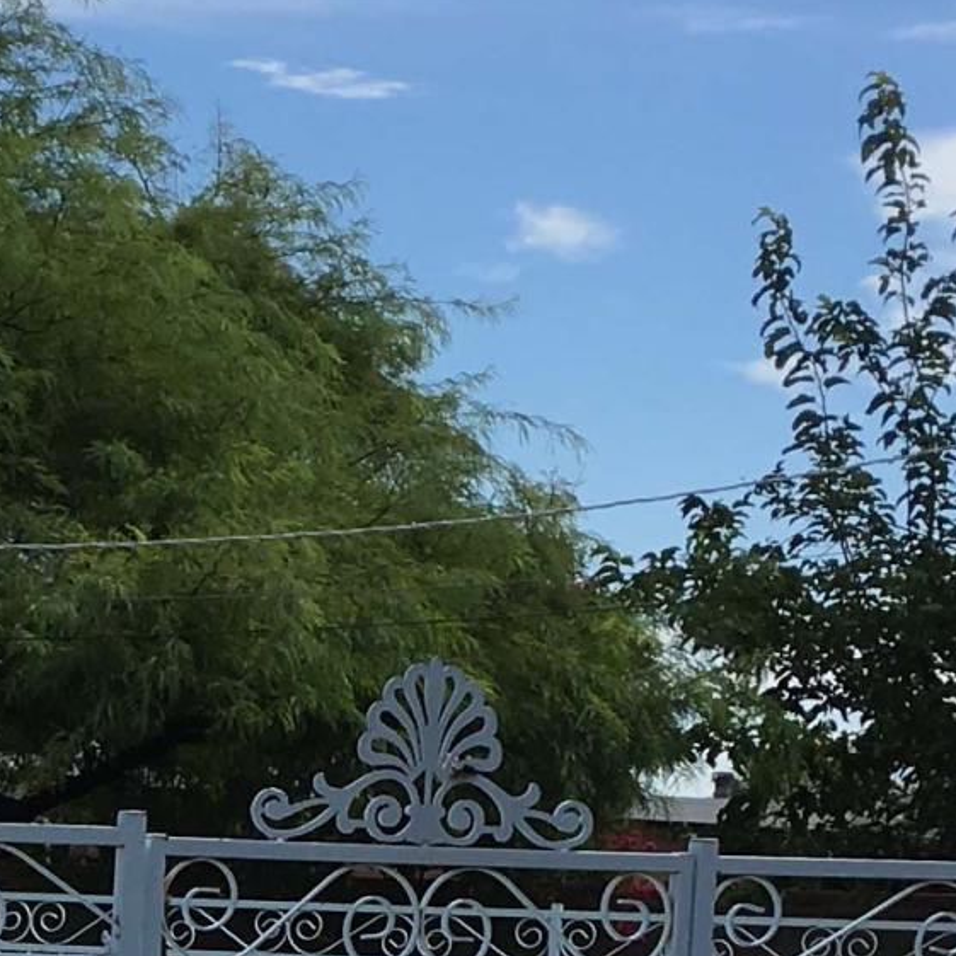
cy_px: 1362
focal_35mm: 137
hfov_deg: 12.2
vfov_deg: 12.2
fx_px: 4281
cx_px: -455
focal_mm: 4.15
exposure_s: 1/2079
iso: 25
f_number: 2.2
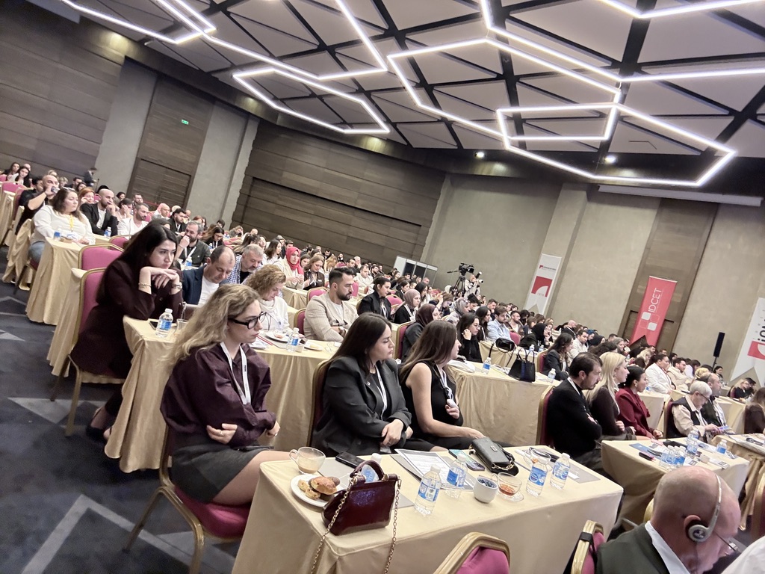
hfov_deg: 73.9
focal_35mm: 23
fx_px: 508
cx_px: 382
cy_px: 287
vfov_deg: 58.9
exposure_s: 1/33
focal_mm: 2.69
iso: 320
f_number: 1.9
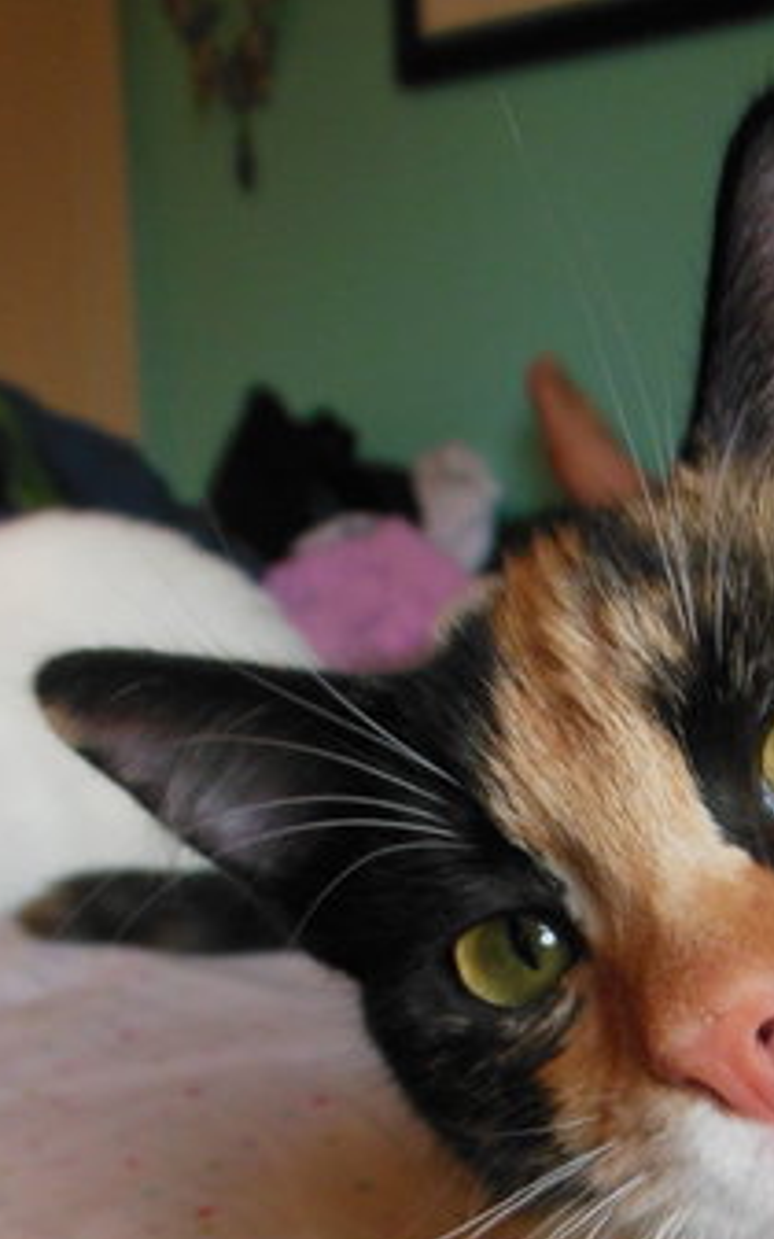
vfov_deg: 32.3
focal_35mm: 61
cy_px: 1049
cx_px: 767
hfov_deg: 20.6
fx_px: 2059
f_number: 3.3
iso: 400
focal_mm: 5.2
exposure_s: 1/25
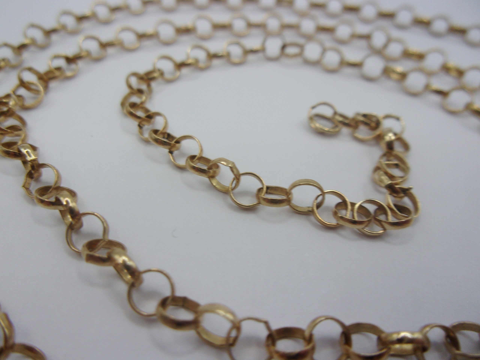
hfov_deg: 63.4
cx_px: 240
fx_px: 388
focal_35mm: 28
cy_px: 180
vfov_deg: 49.7
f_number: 3.9
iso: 80
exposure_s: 1/120
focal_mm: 5.1
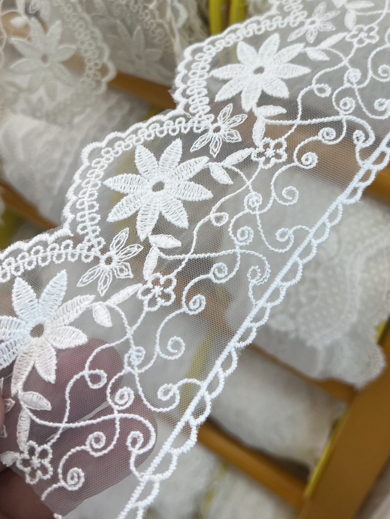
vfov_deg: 50.8
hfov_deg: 39.6
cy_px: 192
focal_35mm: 36
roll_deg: -6.4
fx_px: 541
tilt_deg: -38.1
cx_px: 206
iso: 32
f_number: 1.5
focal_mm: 5.7
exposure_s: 1/100
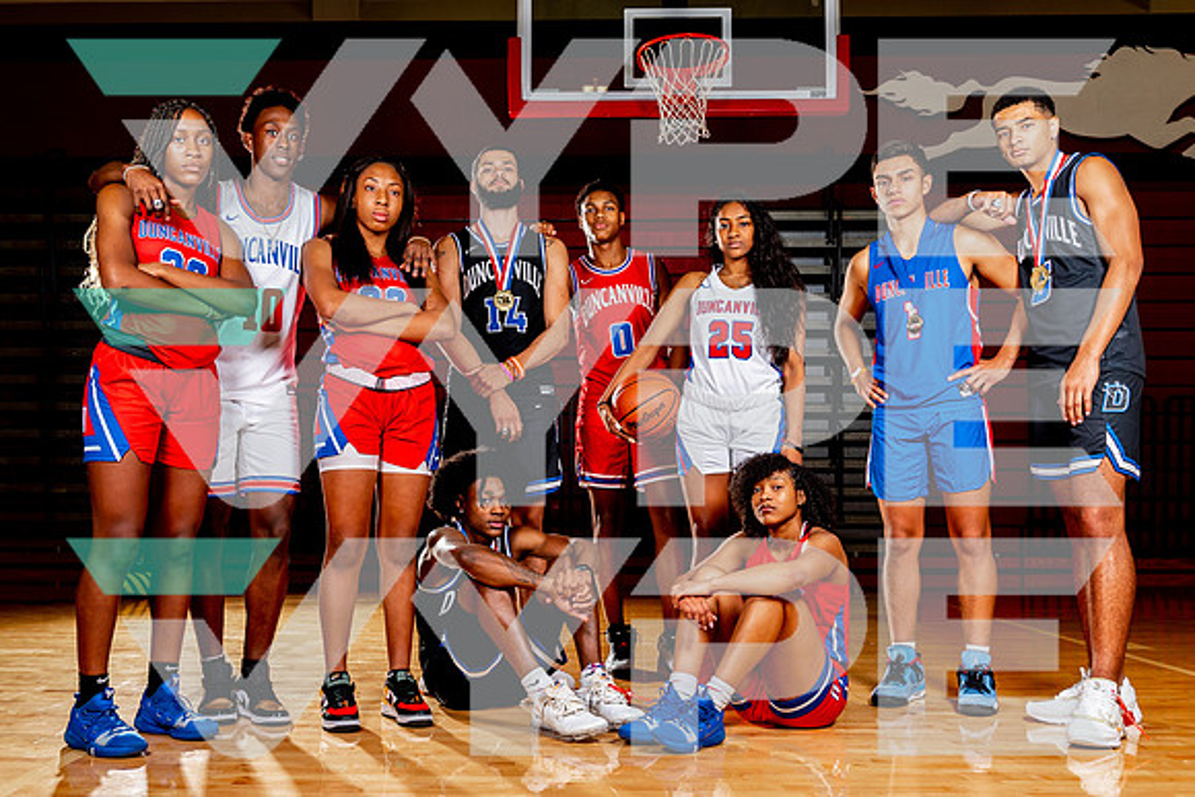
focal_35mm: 35
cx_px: 553
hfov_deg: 54.0
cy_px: 423
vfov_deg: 37.5
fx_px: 1172
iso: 100
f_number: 5.6
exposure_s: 1/125
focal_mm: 29
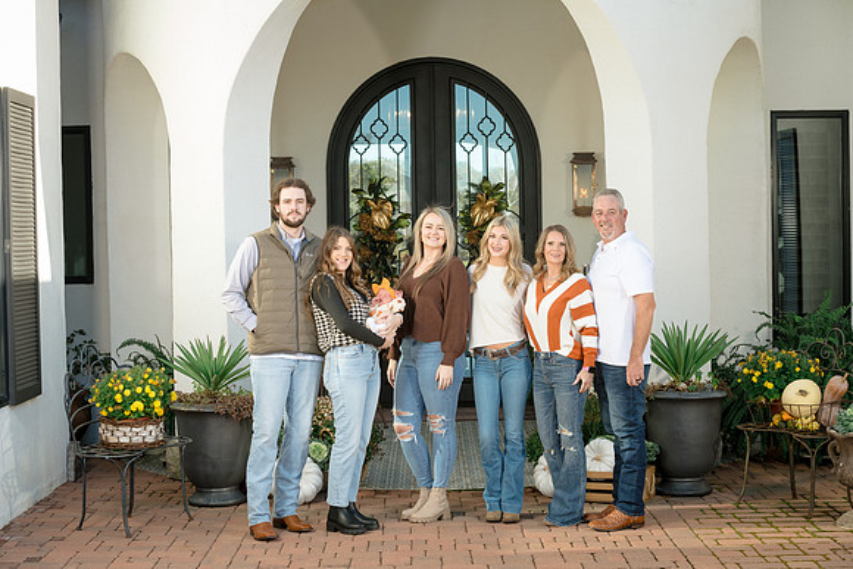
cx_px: 426
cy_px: 284
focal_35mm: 70
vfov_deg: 19.5
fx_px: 1659
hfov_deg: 28.8
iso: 400
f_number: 7.1
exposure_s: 1/250
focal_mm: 70
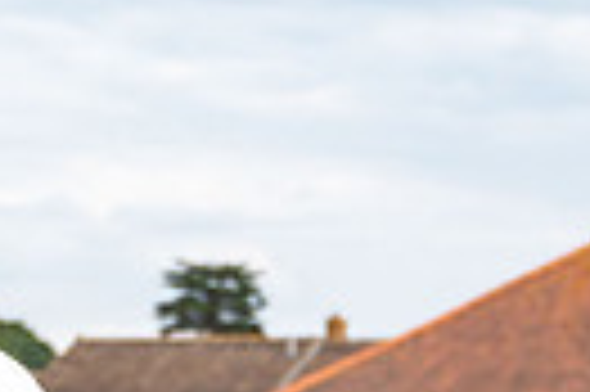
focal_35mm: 160
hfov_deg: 12.8
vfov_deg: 8.1
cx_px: 468
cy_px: 834
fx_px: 2619
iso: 400
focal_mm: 36
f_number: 4
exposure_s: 1/800
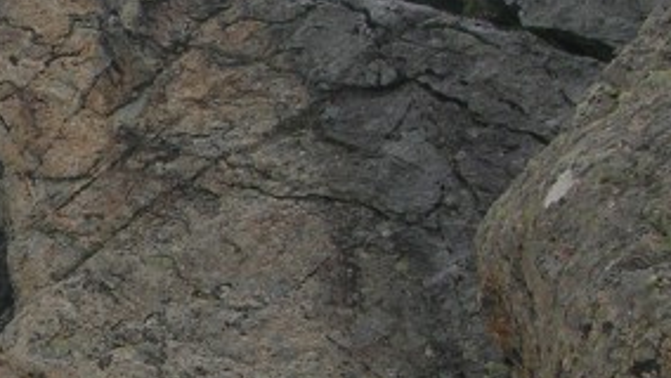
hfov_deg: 9.9
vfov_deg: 5.7
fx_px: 3773
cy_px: 371
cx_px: -310
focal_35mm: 212
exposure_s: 1/237
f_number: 5.5
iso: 50
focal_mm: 13.7
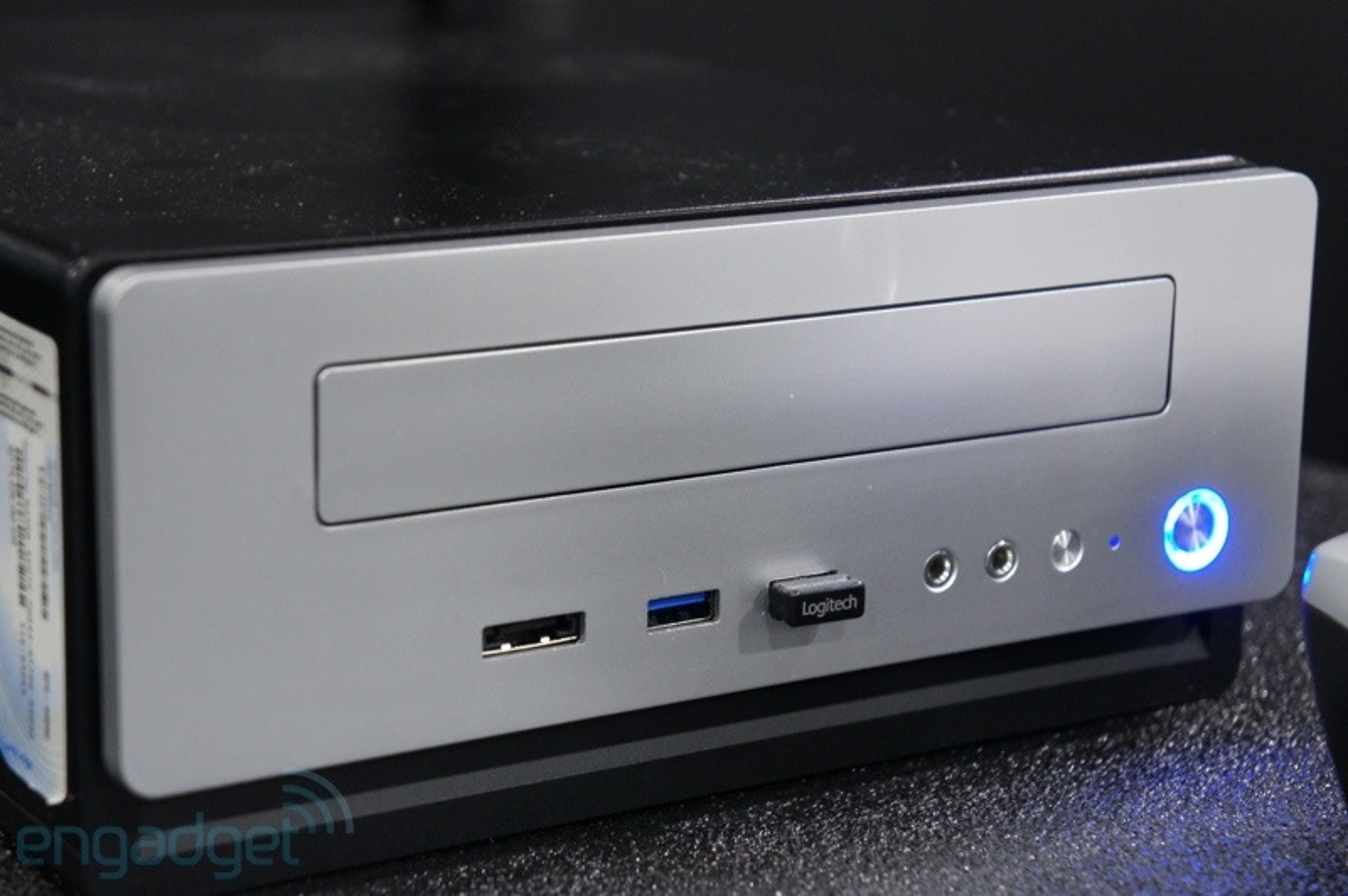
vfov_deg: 16.5
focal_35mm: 82
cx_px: 674
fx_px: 3087
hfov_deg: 24.6
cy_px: 448
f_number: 5.6
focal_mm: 55
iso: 1600
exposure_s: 1/60
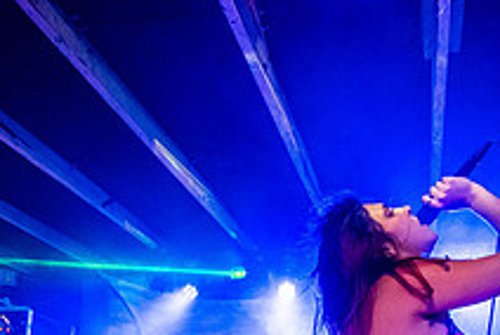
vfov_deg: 29.7
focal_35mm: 40
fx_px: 556
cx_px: 338
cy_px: 382
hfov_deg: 47.5
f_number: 2.8
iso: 3200
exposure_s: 1/250
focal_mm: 14
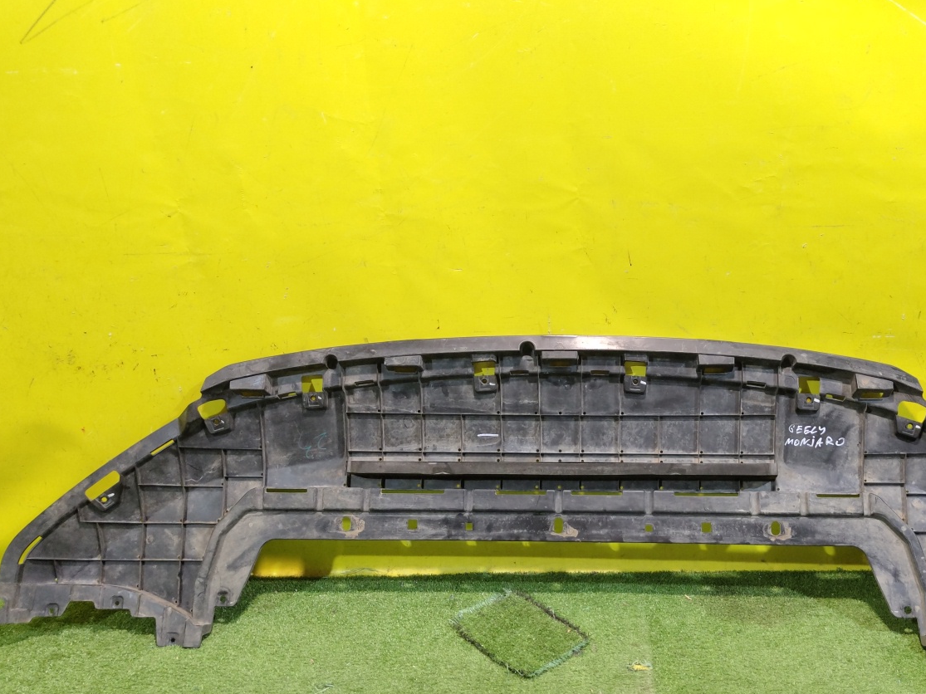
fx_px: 829
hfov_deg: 57.7
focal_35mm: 31
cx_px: 576
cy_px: 430
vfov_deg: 45.1
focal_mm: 5.59
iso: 237
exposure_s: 1/50
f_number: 1.88
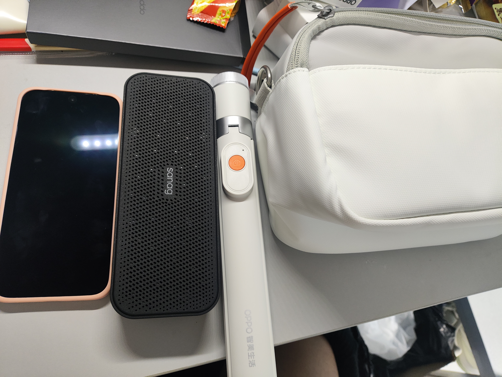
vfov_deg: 56.9
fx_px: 348
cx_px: 251
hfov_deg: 71.6
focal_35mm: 24
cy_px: 188
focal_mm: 4.68
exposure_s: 1/33.3
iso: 574
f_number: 1.8
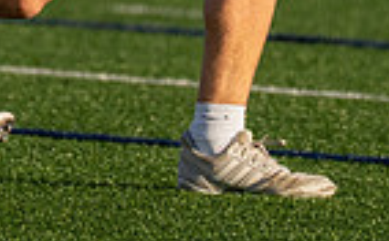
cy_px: -275
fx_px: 15706
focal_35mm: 1485
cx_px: -152
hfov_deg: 1.4
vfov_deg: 0.9
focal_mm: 200
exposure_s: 1/8000
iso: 250
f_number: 2.8
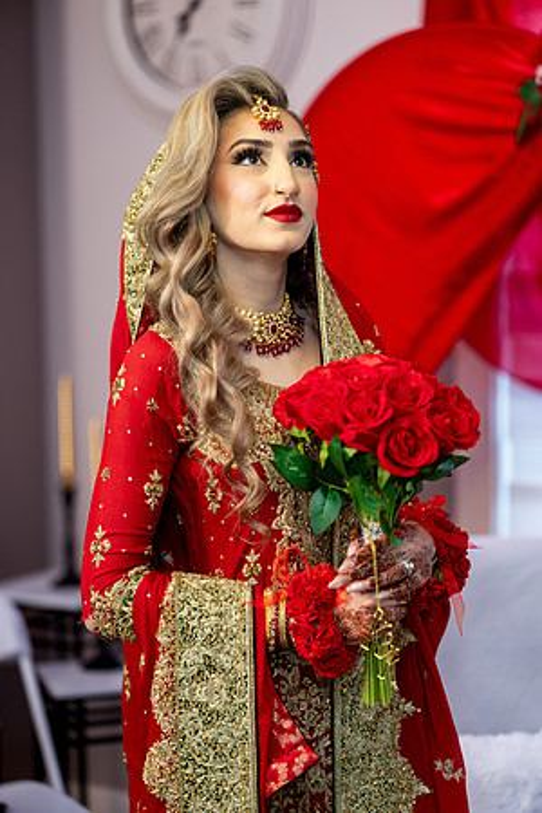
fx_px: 1852
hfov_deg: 16.7
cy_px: 406
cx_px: 271
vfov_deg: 24.8
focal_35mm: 82
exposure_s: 1/200
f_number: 2
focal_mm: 82
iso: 1000
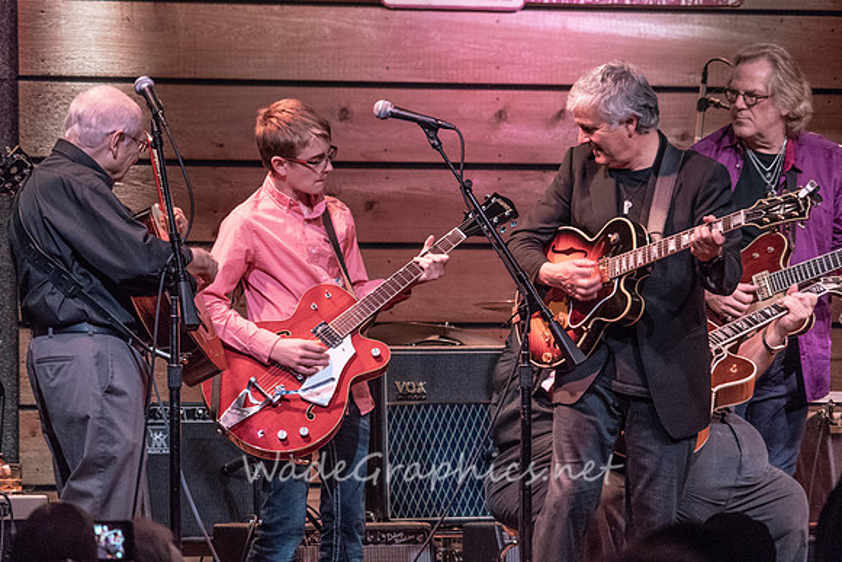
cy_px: 256
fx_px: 6117
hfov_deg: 7.9
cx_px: 383
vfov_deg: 5.3
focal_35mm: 261
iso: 6400
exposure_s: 1/100
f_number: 8
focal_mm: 240
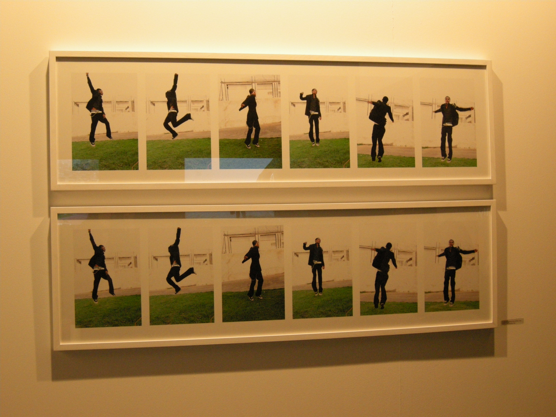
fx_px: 755
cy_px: 208
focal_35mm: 47
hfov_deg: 40.4
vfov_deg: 30.9
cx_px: 278
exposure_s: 1/55
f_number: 3.1
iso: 400
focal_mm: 10.1
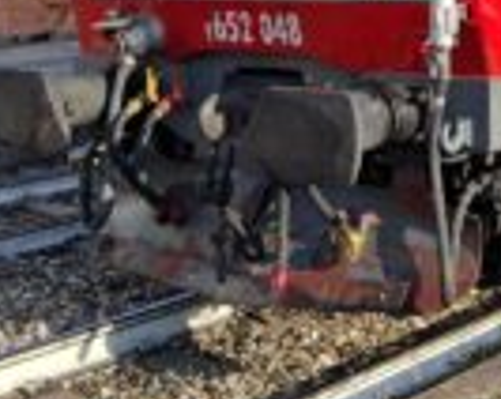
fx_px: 1199
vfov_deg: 17.1
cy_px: -192
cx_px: 561
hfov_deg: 22.2
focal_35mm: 81
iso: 50
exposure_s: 1/1094
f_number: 1.8
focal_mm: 5.54
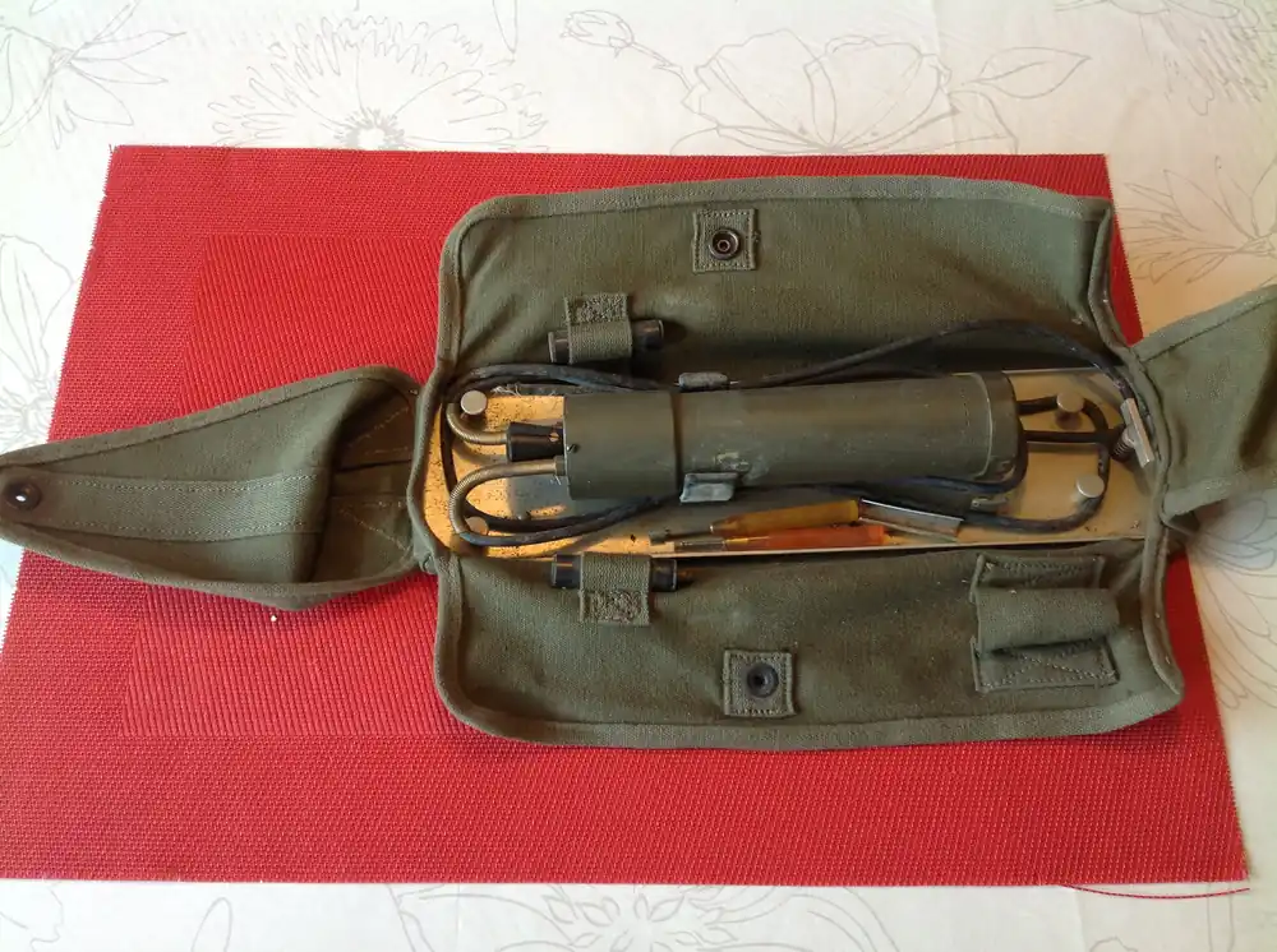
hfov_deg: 52.7
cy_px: 476
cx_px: 638
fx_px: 1289
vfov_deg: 40.6
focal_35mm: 35
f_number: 2.4
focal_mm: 4.28
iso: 50
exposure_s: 1/30
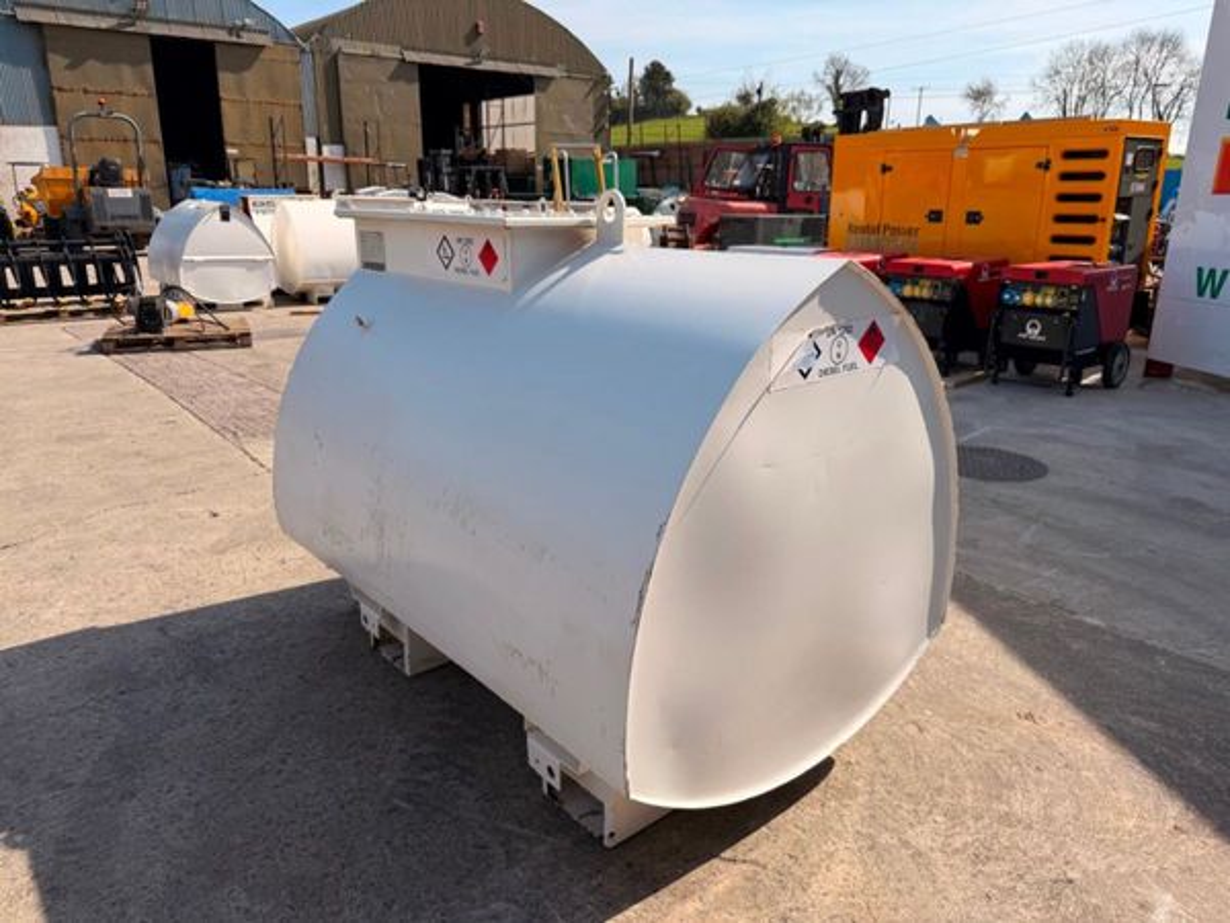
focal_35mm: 24
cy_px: 462
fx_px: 853
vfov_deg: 56.8
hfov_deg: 71.6
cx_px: 615
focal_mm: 6.76
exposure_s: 1/4975
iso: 80
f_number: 1.78
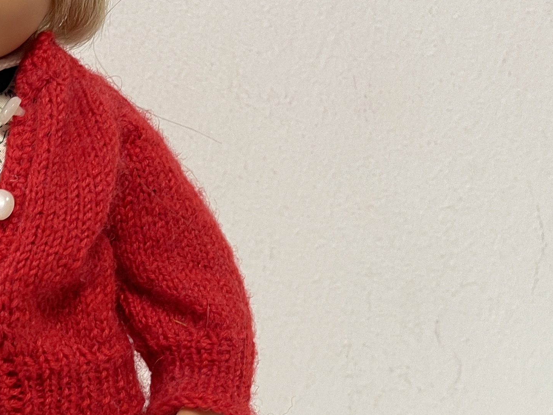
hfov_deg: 25.5
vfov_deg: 20.8
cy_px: 313
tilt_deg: -13.0
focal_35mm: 70
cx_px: -77
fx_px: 1118
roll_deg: +1.3
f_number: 1.6
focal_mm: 5.1
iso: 100
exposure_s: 1/50
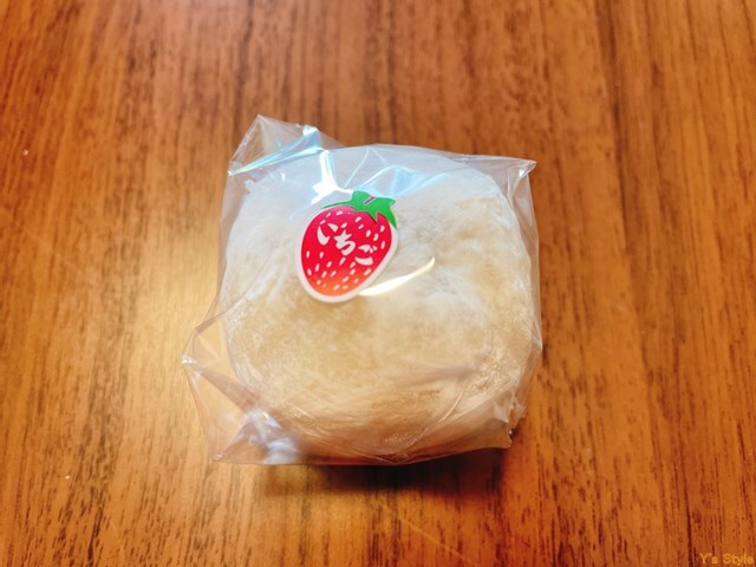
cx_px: 378
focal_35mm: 26
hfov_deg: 67.3
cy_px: 284
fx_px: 568
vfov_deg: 53.1
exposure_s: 1/50
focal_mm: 4.2
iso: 125
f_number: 1.6
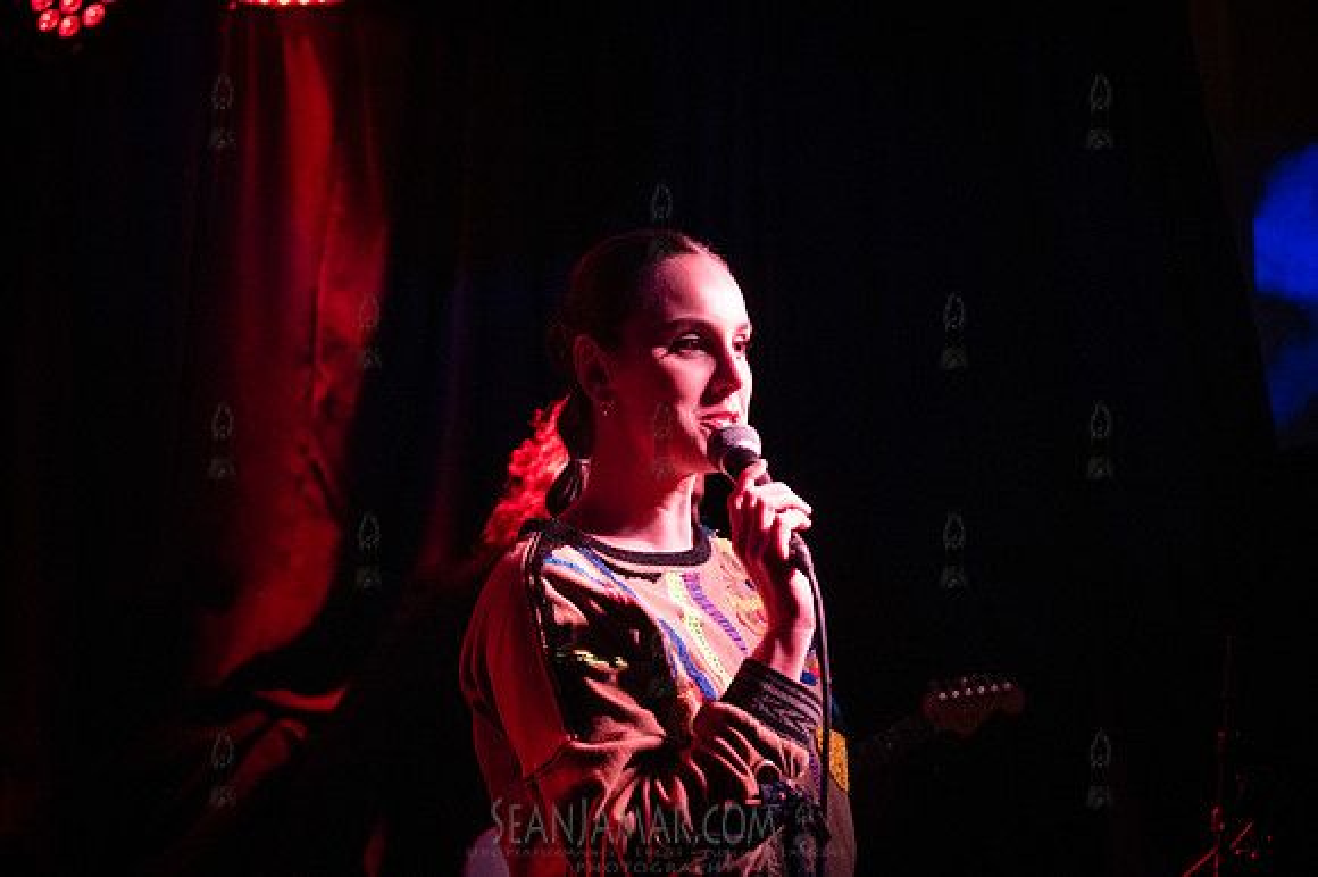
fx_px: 2269
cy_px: 438
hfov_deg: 32.4
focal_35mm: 62
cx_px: 659
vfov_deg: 21.9
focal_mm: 62
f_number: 3.2
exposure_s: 1/320
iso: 12800
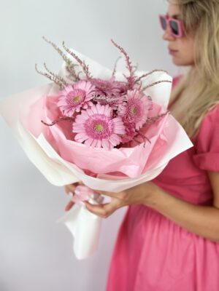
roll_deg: -1.6
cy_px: 146
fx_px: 405
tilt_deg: -15.6
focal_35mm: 48
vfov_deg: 39.7
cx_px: 110
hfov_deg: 30.3
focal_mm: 6.86
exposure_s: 1/187
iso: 80
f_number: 1.78
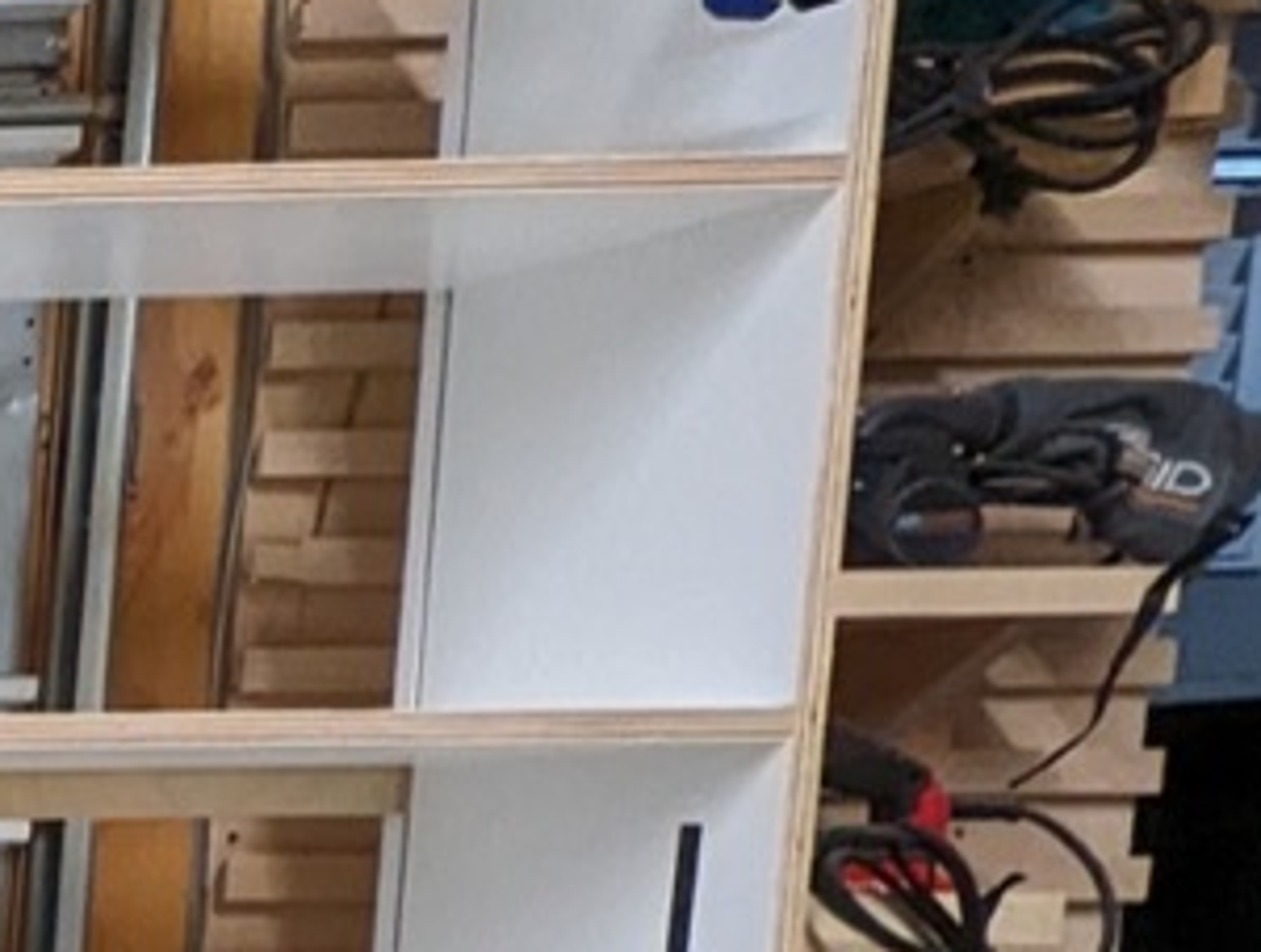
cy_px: 1329
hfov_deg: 13.3
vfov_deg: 16.2
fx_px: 3103
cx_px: -2065
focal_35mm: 85
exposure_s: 1/24
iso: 243
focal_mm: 2.35
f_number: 2.2
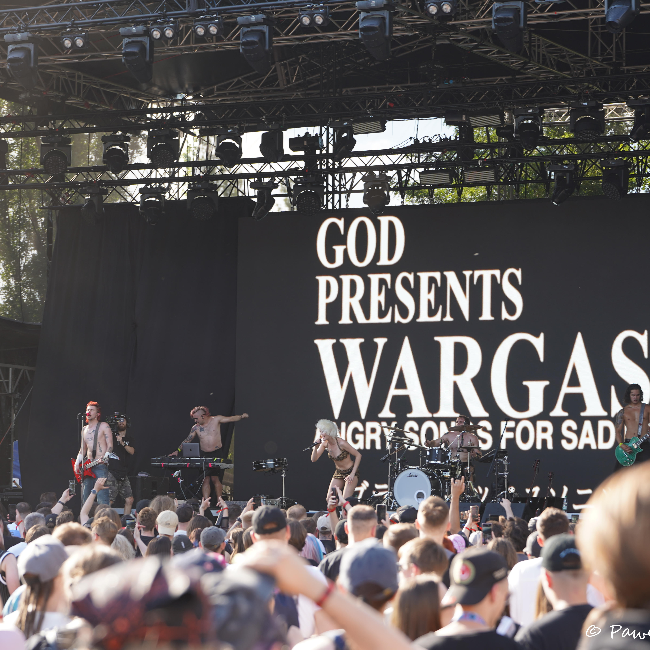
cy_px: 325
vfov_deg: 14.1
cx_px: 264
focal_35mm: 124
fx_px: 2634
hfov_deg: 14.1
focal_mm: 97
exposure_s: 1/125
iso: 100
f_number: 4.5
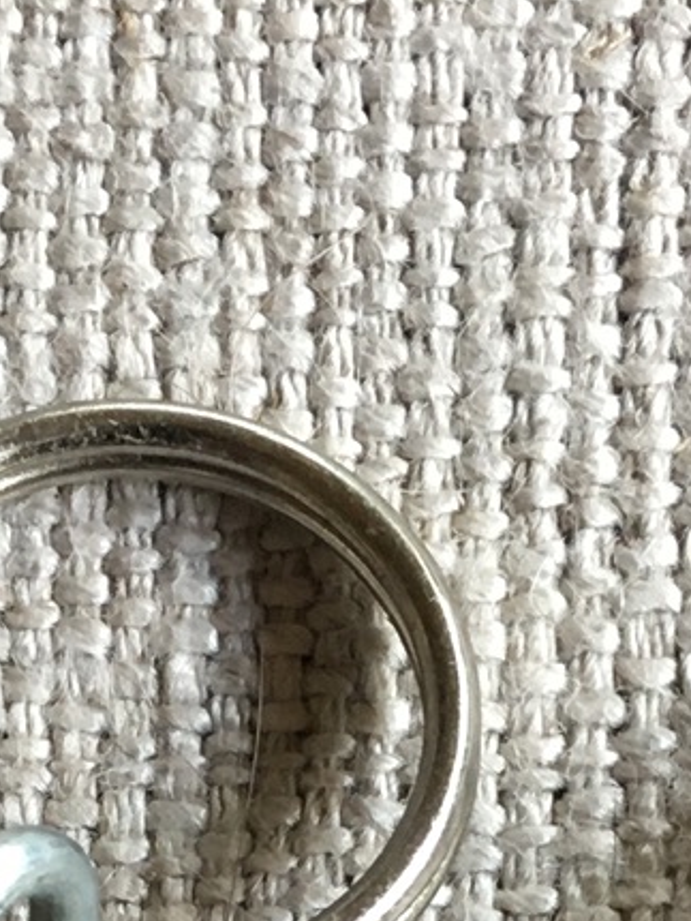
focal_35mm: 138
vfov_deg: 13.1
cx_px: 32
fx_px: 3669
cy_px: 1589
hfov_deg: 10.7
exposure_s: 1/33
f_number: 2.2
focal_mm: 4.15
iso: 125
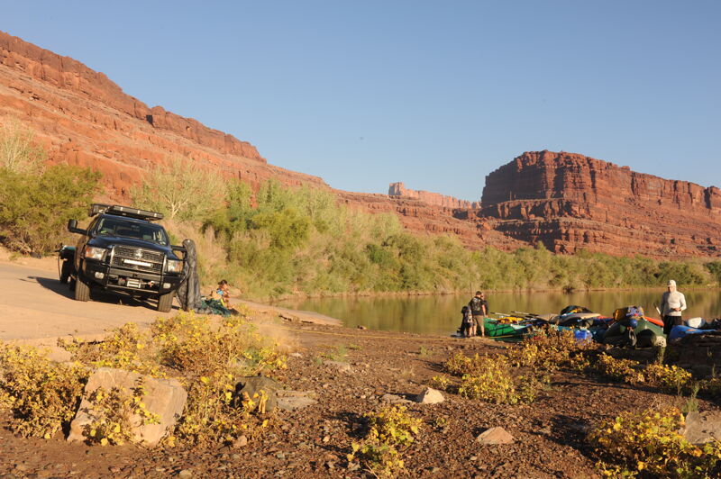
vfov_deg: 37.8
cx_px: 360
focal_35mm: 35
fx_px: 700
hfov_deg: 54.5
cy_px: 240
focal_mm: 35
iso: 200
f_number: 16
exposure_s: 1/80
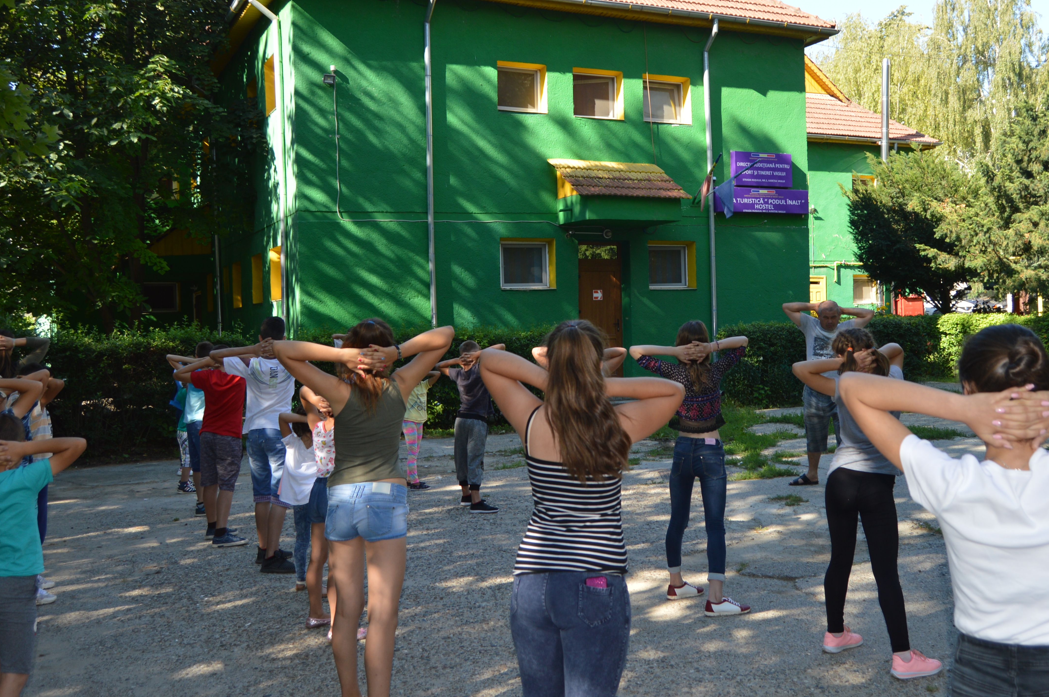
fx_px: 1106
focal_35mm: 38
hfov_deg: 50.5
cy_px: 295
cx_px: 615
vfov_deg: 34.9
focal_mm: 18
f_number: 4
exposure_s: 1/200
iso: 100
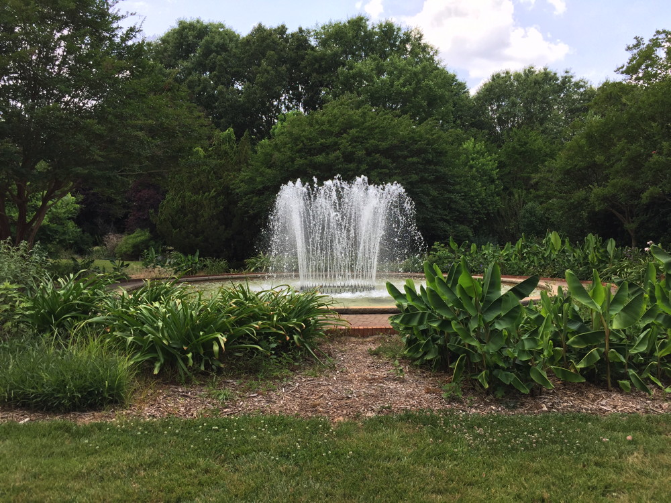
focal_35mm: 29
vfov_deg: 48.2
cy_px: 252
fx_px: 562
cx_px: 336
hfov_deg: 61.7
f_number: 2.2
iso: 32
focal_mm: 4.15
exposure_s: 1/608
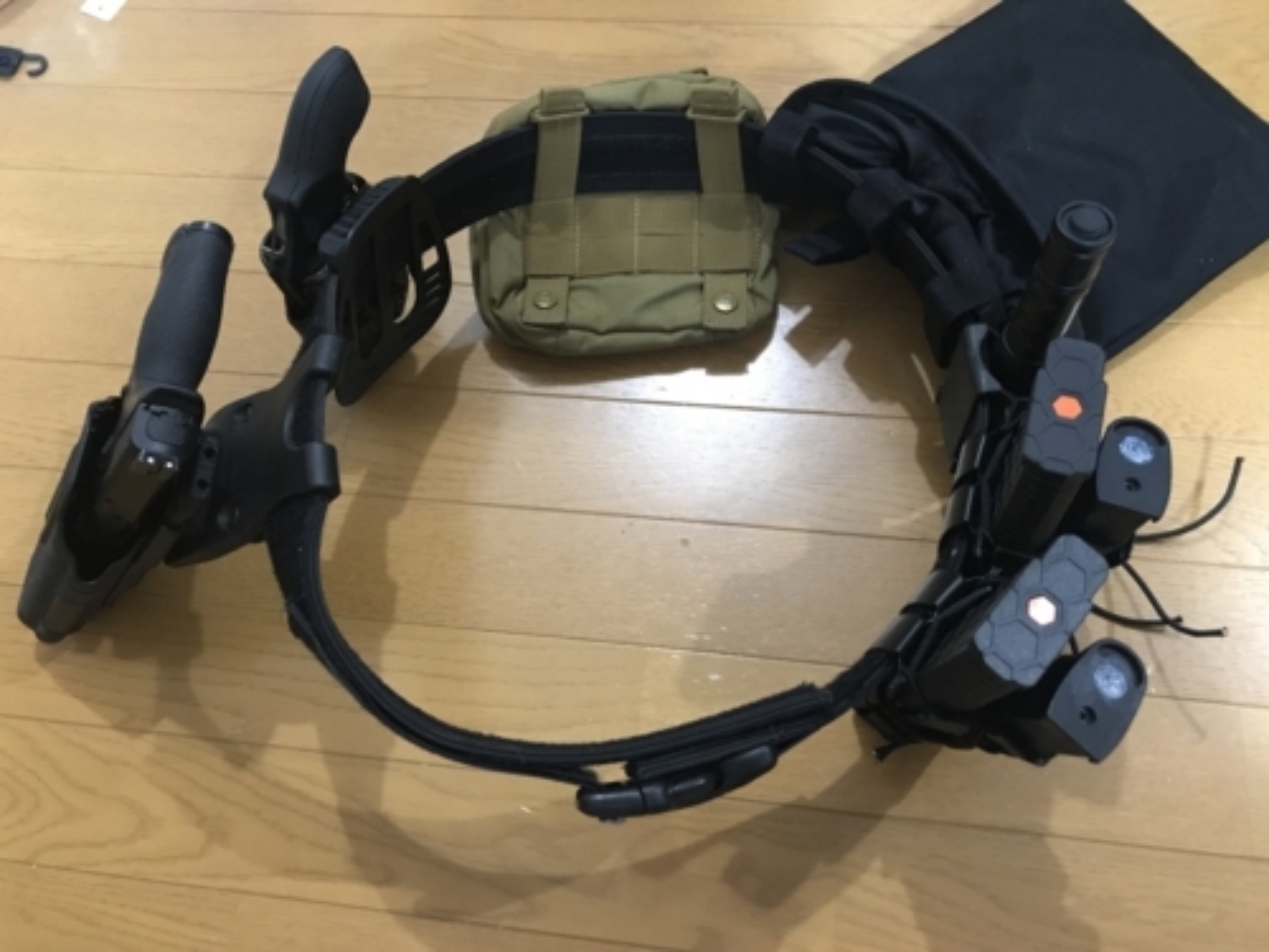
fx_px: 1026
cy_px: 476
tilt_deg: -66.7
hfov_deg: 63.4
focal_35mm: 28
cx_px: 634
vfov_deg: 49.7
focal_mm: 3.99
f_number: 1.8
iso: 80
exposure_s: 1/5
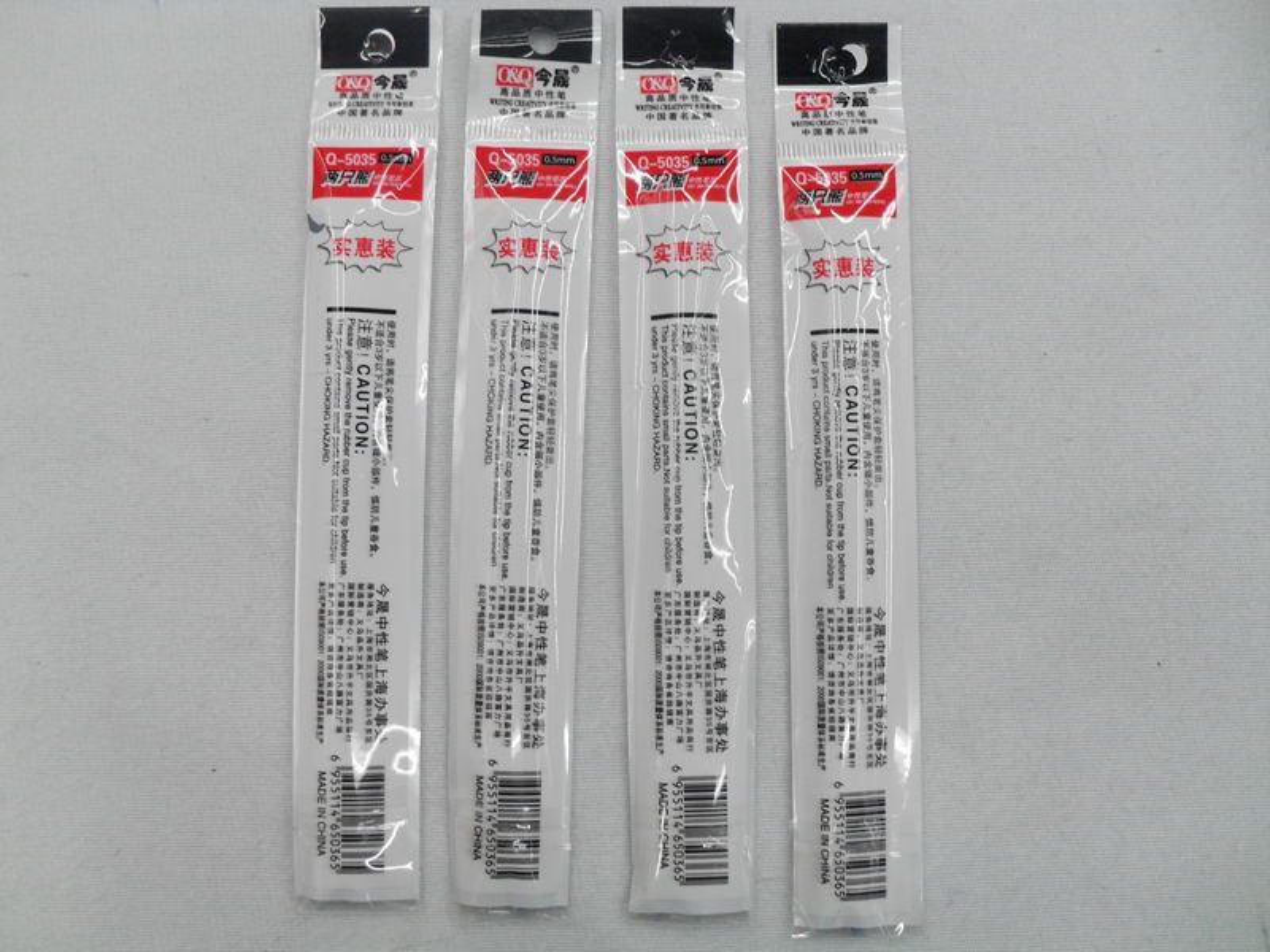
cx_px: 635
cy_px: 476
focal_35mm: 35
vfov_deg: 40.7
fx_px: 1284
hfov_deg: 52.6
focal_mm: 6.2
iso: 100
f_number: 2.8
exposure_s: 1/45
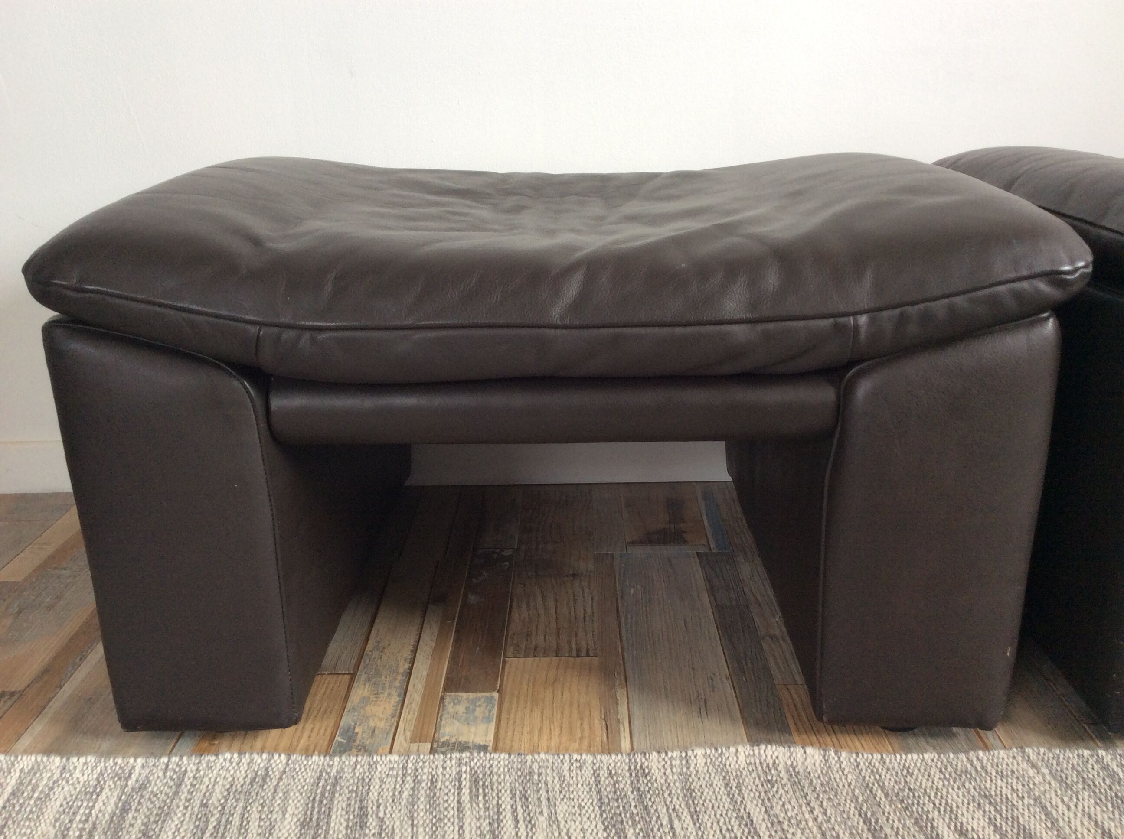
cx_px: 562
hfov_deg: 56.9
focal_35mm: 32
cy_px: 420
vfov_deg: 44.1
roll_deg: +1.8
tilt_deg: -17.7
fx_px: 1038
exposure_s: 1/24
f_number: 2.4
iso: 50
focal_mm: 3.3
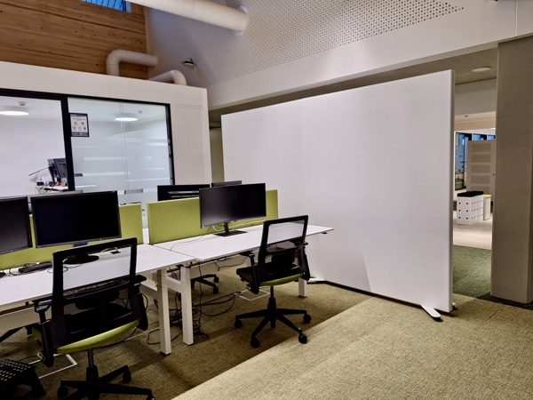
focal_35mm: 23
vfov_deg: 58.9
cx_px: 266
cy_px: 200
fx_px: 354
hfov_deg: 73.9
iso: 100
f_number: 1.8
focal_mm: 5.54
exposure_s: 1/50
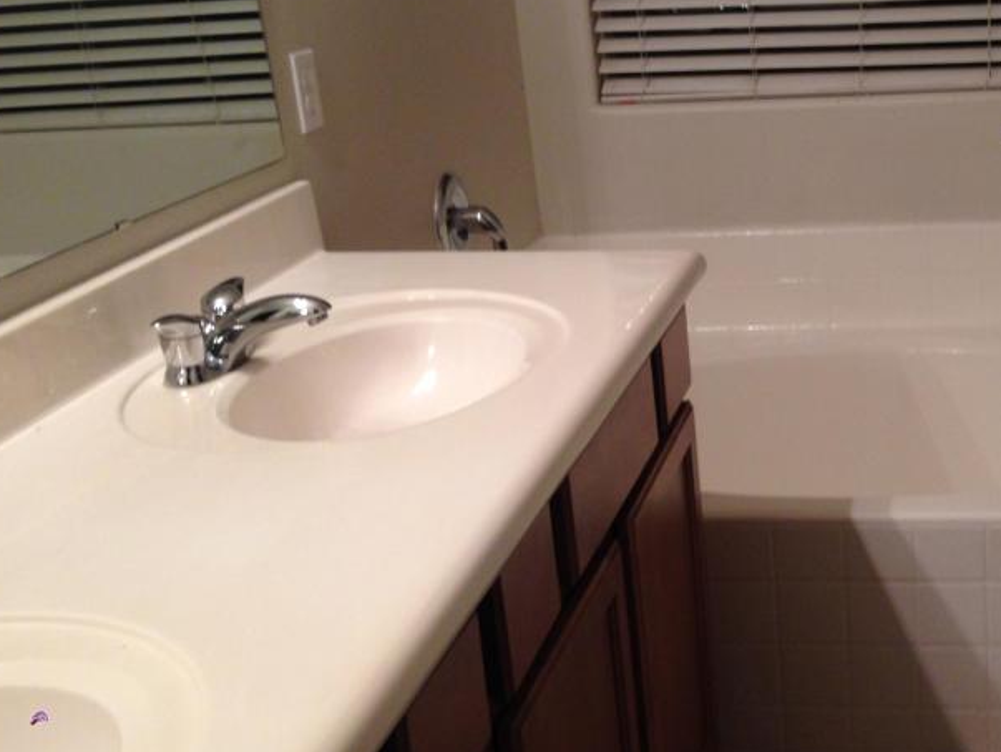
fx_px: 1620
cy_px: 345
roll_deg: +2.6
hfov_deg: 33.3
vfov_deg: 26.1
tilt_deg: -17.0
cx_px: 800
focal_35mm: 56
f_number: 2.4
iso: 80
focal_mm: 4.12
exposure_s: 1/20
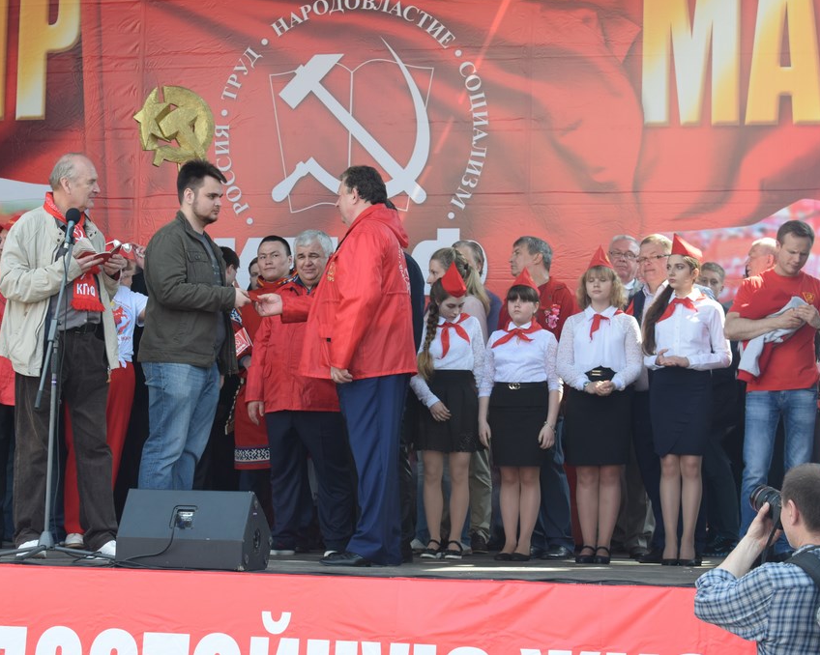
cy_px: 326
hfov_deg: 22.5
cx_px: 335
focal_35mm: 85
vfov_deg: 18.1
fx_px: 2062
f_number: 7.1
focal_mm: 50
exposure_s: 1/200
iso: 400
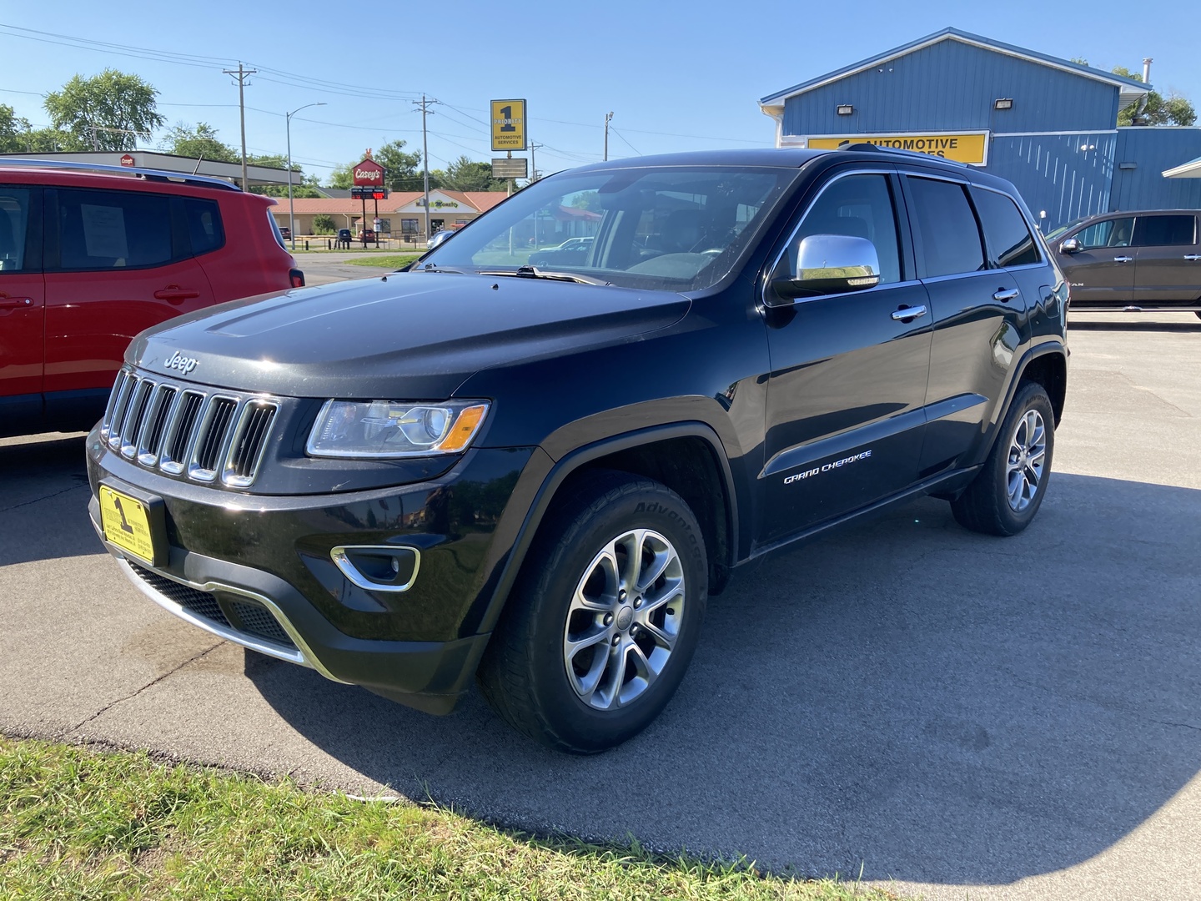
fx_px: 971
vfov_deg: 49.7
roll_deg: -1.2
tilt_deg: -15.0
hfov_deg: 63.4
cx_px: 600
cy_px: 450
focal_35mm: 28
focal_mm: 3.99
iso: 20
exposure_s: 1/639
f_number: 1.8
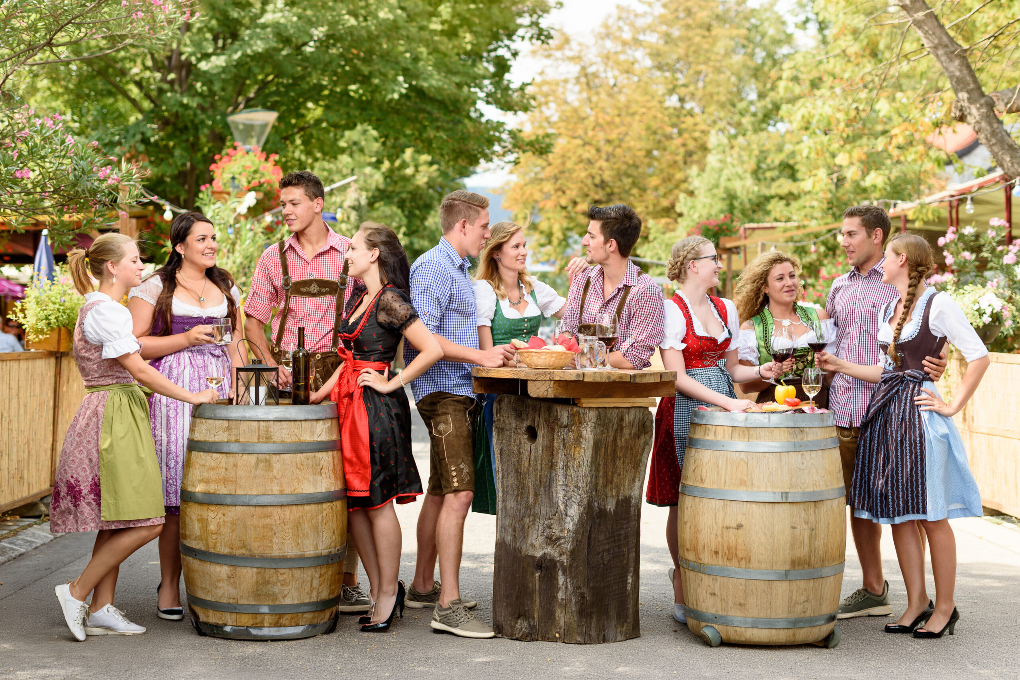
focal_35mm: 42
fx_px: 1190
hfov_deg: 46.4
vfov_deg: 31.9
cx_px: 510
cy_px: 340
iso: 200
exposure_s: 1/160
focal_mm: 42
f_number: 2.8
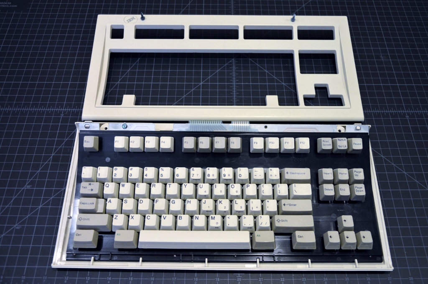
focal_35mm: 33
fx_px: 392
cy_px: 142
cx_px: 214
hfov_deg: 57.3
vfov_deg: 39.9
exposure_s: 1/30
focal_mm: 22
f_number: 3.8
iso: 400
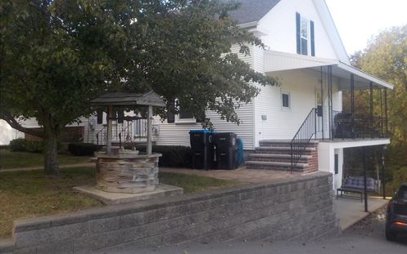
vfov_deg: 39.4
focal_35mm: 32
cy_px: 108
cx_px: 204
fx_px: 355
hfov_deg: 59.6
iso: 125
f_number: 3.3
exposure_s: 1/200
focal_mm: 4.1
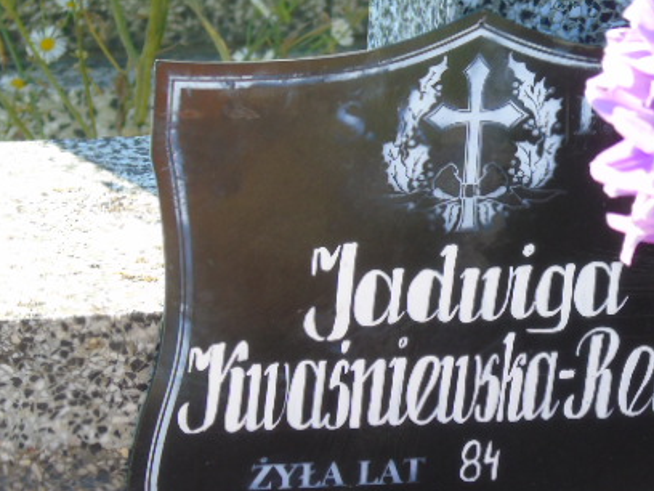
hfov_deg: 4.5
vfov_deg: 3.4
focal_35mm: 436
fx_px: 8237
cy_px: 379
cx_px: 458
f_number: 4.9
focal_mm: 50
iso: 200
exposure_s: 1/125
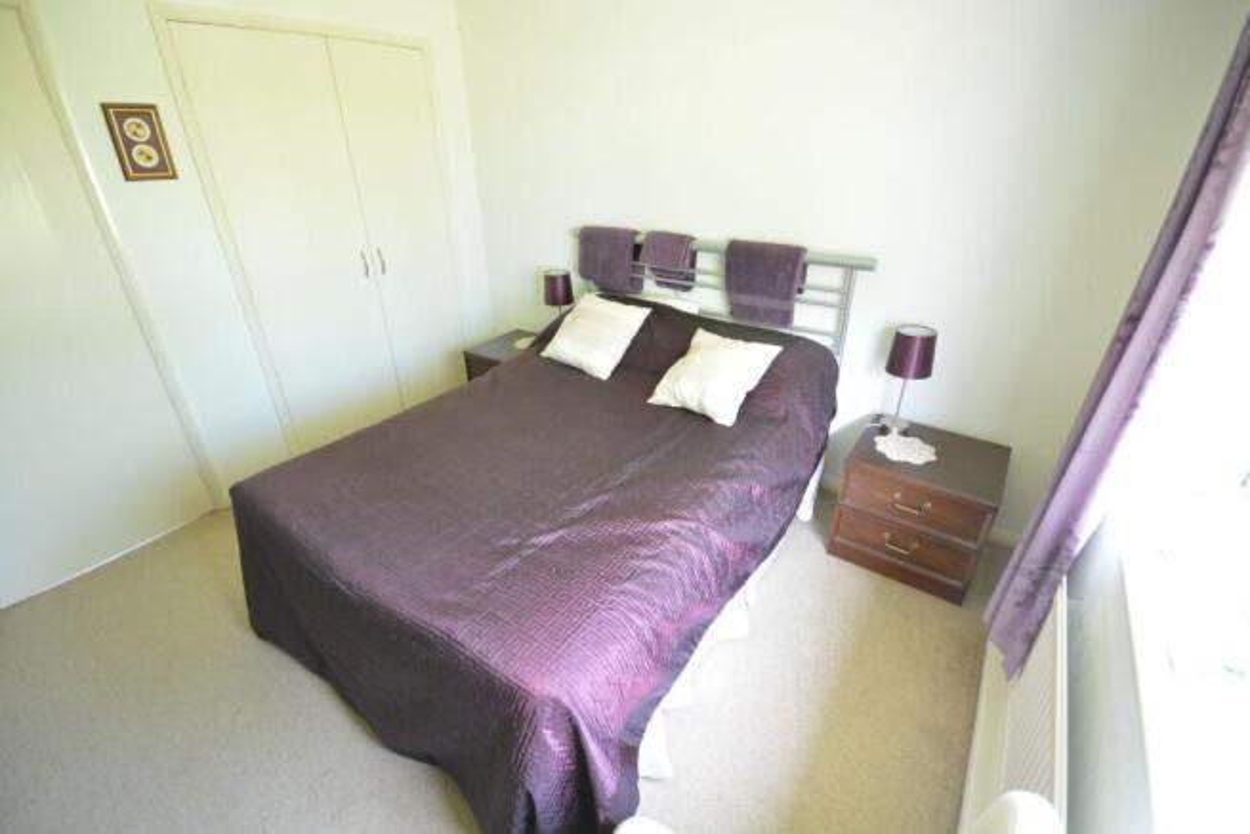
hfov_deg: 100.4
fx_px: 521
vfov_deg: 77.4
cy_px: 417
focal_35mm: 15
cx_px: 625
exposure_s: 1/6
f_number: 6.3
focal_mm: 10
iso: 400
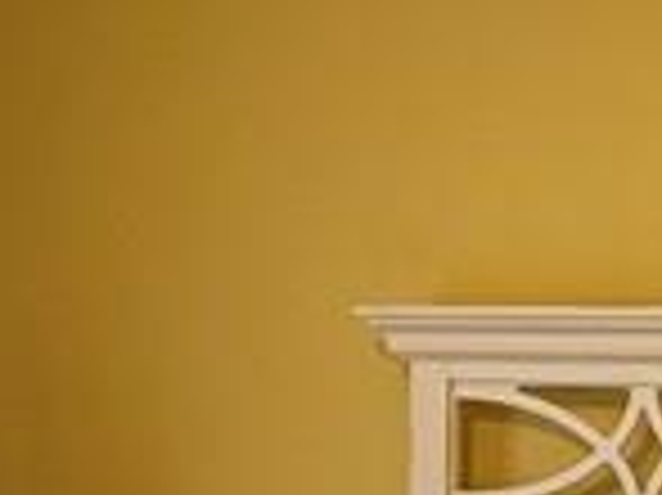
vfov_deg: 8.1
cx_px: 36
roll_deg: +0.2
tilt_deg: -4.5
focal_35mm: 181
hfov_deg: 10.9
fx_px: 3459
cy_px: 500
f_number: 1.5
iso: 80
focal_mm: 5.7
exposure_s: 1/120
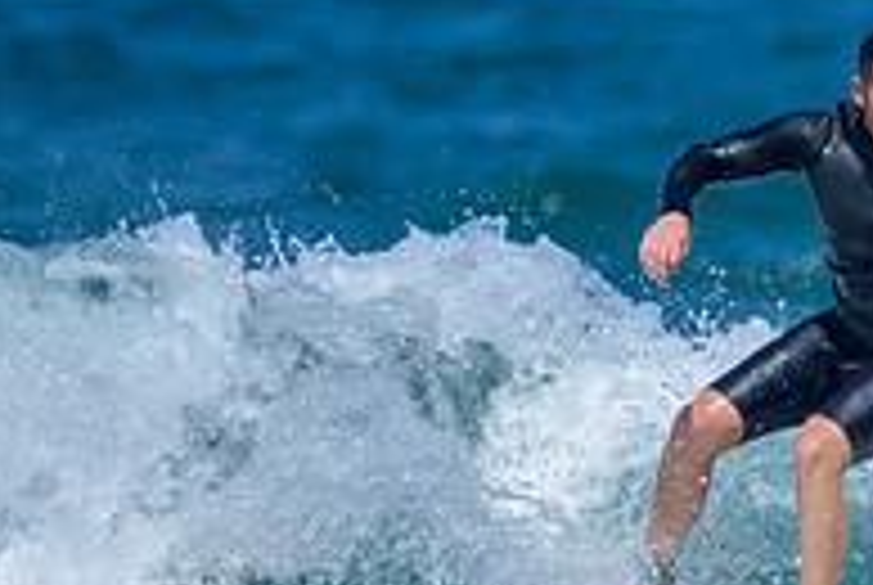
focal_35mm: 3033
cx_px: 972
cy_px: 500
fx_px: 73661
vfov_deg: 0.5
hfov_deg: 0.7
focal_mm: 800
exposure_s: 1/2500
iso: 320
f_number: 6.3
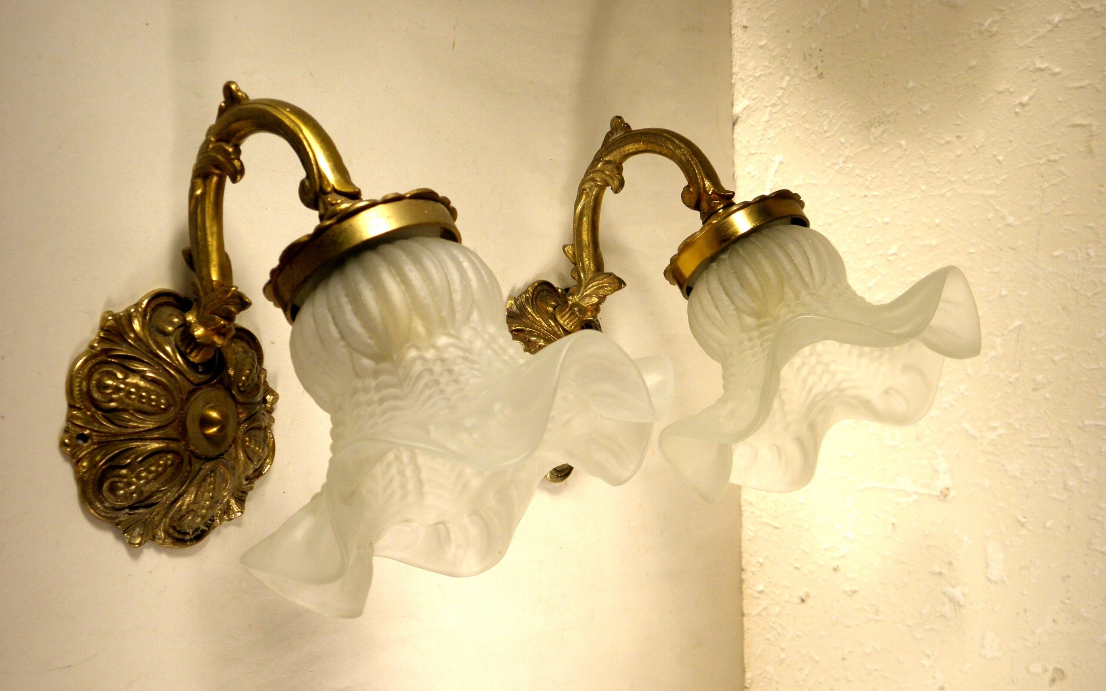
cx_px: 552
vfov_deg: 25.8
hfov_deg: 40.3
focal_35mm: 50
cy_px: 404
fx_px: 1507
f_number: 3.9
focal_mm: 8.6
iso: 100
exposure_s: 1/80
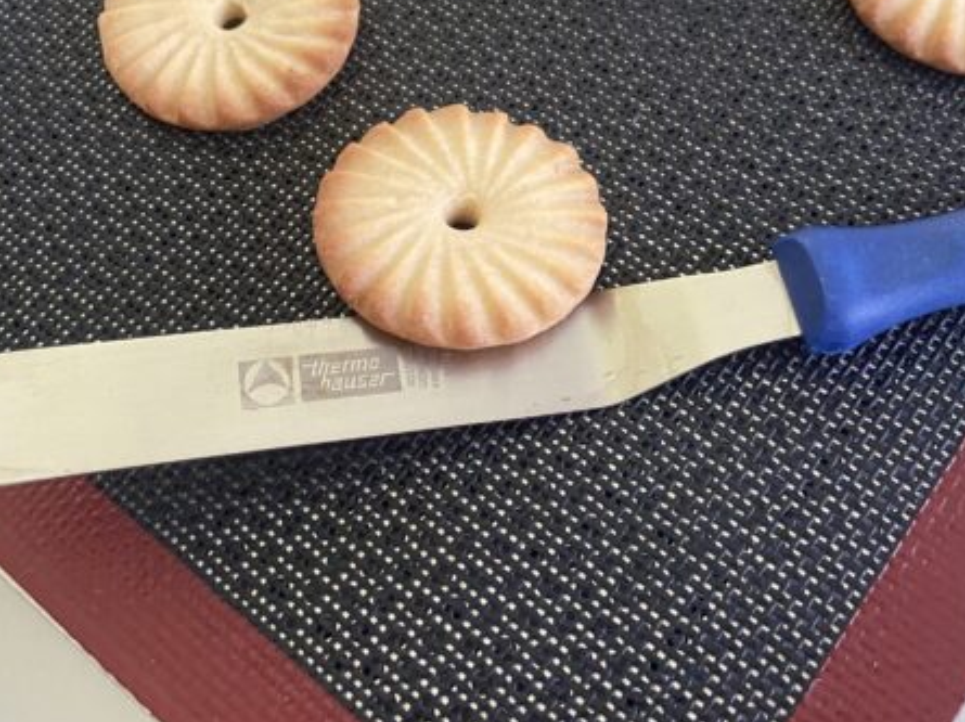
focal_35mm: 39
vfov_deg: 36.5
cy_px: 265
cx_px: 496
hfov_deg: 47.9
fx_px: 1086
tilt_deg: -64.7
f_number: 1.8
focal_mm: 4.25
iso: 500
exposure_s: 1/44
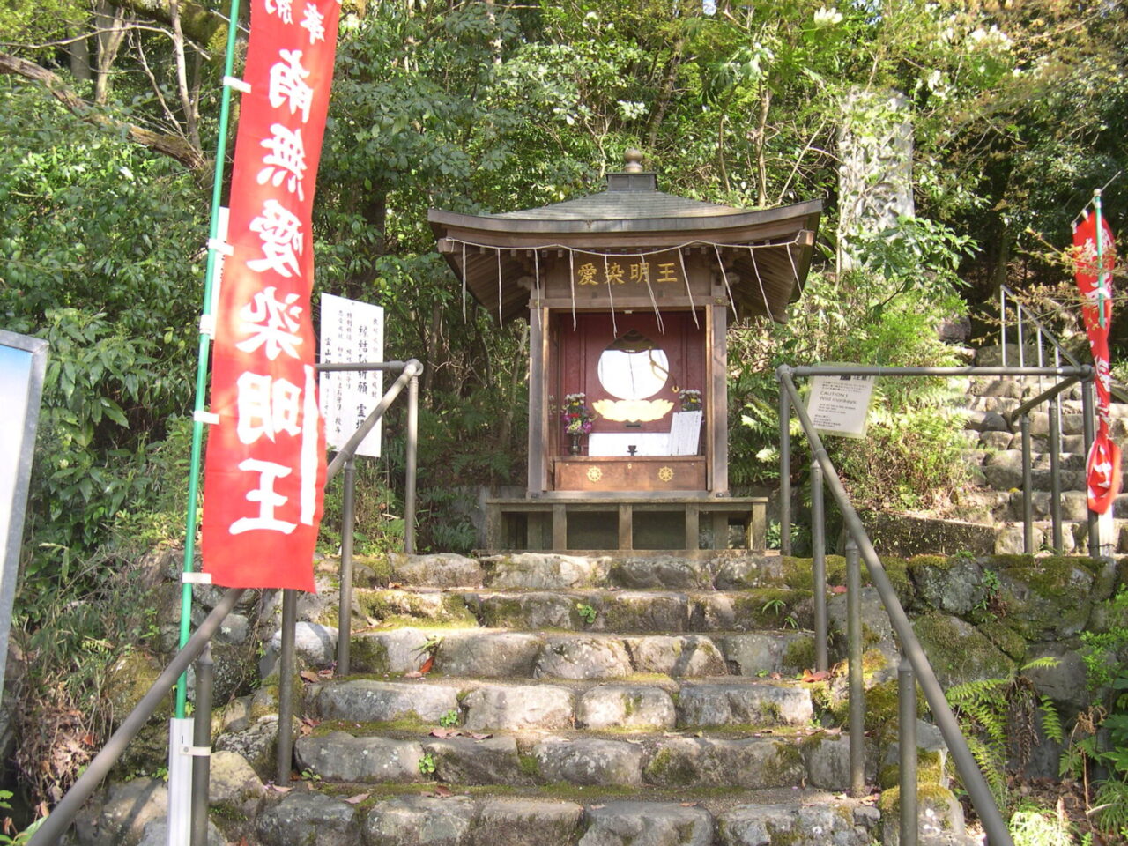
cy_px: 423
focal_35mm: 38
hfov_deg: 49.0
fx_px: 1238
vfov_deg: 37.7
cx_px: 564
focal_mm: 8
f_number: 2.8
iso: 100
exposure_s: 1/109
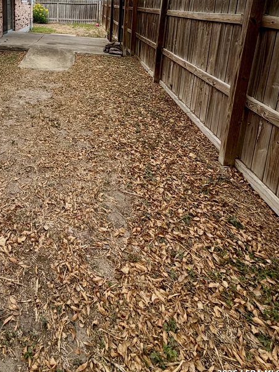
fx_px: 269
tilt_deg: -8.4
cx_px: 33
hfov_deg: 49.5
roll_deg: +1.0
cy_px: 46
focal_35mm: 25
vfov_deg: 60.2
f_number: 2.2
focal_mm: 2.22
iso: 40
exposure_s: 1/522
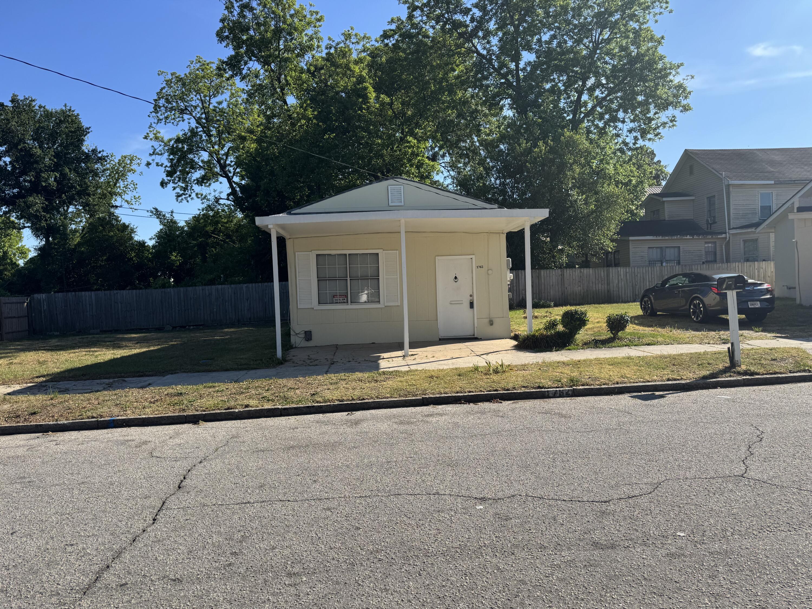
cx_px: 406
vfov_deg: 56.8
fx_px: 563
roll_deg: +2.6
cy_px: 304
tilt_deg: -2.7
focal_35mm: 24
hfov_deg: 71.6
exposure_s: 1/3096
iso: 80
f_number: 1.78
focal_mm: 6.76
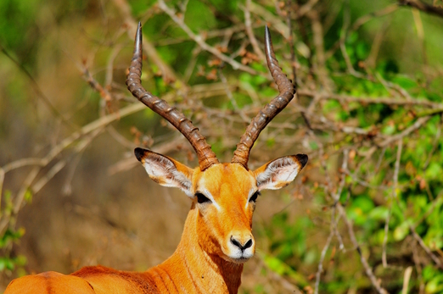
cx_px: 207
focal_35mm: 483
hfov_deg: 4.3
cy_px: 164
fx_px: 5938
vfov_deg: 2.8
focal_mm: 420
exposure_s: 1/3200
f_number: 6.3
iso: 1250
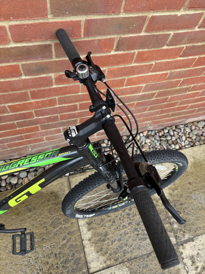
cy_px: 137
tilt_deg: -64.0
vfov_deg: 67.3
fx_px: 205
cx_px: 102
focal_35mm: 26
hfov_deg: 53.1
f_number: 1.6
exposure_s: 1/390
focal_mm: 5.96
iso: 50
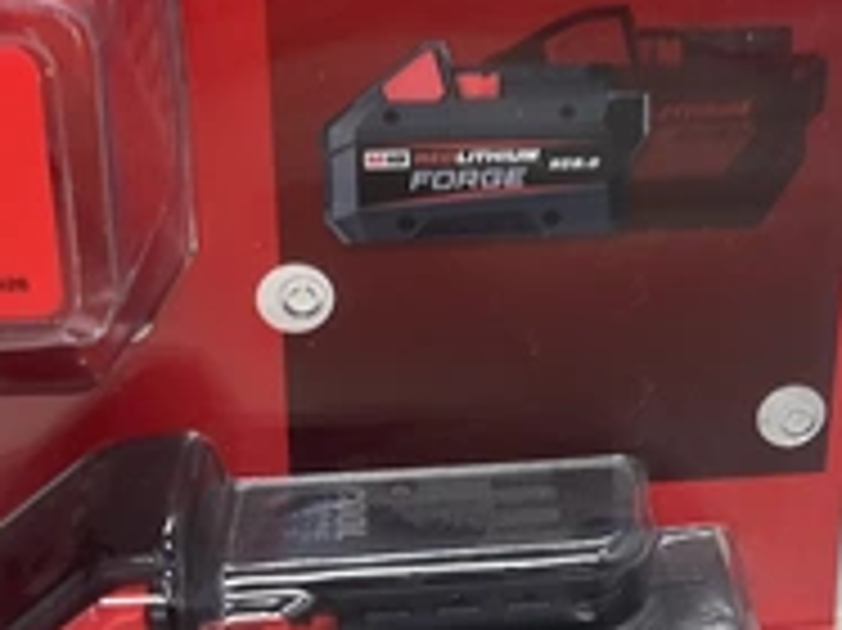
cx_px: 594
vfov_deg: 23.3
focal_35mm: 62
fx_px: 1507
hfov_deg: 30.9
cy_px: 140
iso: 40
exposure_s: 1/60
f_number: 1.8
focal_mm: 3
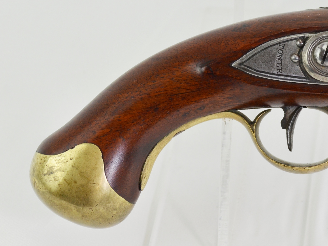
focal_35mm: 148
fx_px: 1402
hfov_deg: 13.3
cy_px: 94
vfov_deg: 10.0
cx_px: 163
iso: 720
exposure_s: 1/250
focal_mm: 62
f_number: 5
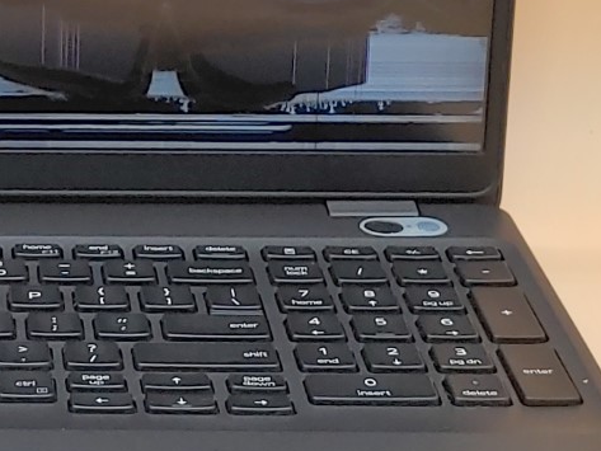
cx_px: -62
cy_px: 56
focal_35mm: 134
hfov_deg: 14.4
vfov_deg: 11.0
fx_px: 2327
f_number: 1.8
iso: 50
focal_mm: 4.36
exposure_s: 1/63
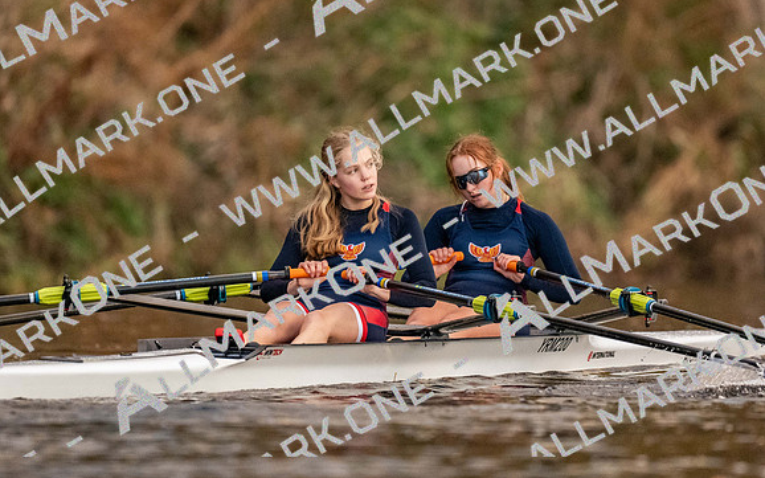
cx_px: 382
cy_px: 230
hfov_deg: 2.3
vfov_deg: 1.4
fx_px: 19177
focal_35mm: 920
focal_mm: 600
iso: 5600
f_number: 4
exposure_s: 1/2500
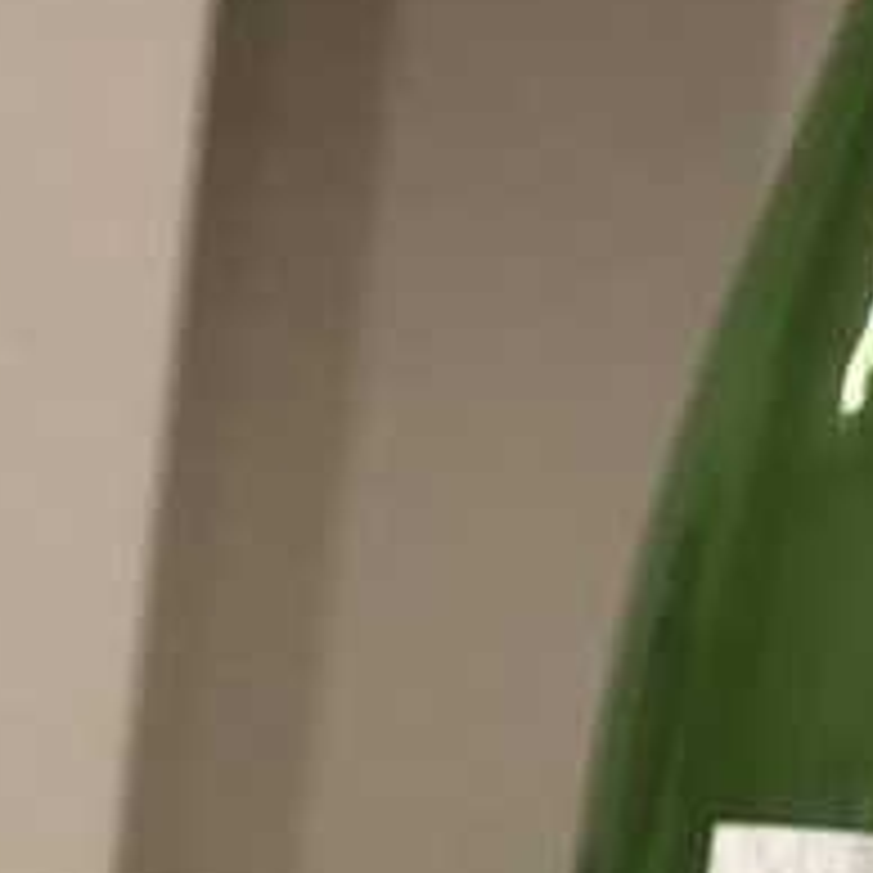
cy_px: 1346
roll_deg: -2.4
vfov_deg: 11.0
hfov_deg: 10.3
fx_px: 4365
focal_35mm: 153
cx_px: -1044
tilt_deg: -8.0
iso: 40
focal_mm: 3.99
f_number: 1.8
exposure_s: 1/20
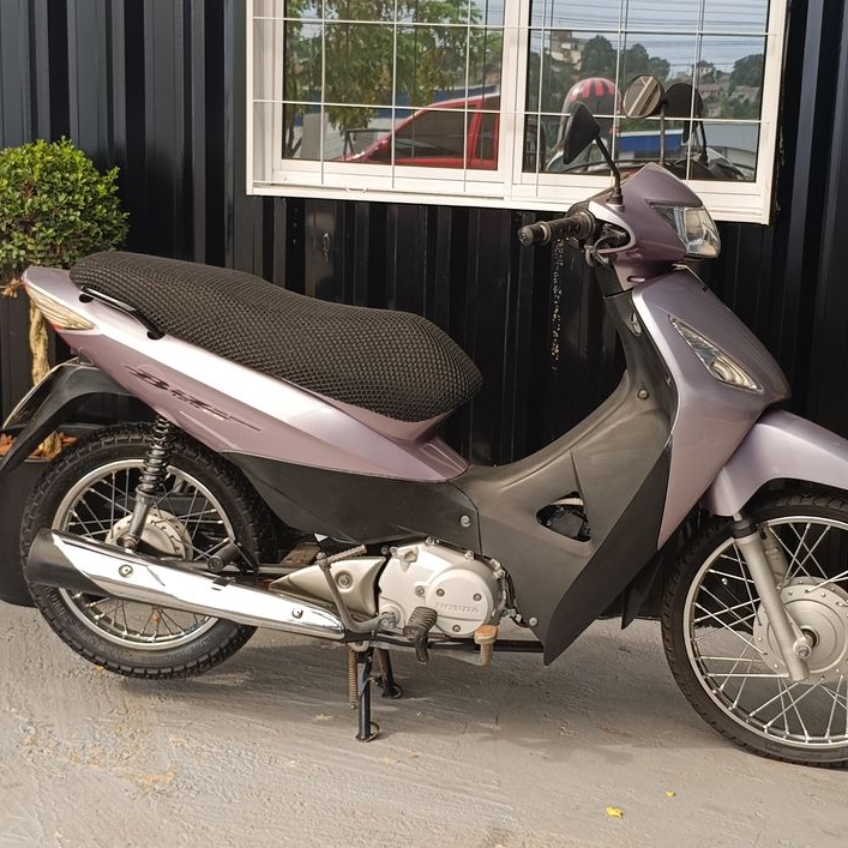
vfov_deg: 52.5
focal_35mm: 31
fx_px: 859
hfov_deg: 52.4
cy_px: 429
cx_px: 468
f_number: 1.5
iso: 51
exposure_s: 1/167
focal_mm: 4.94
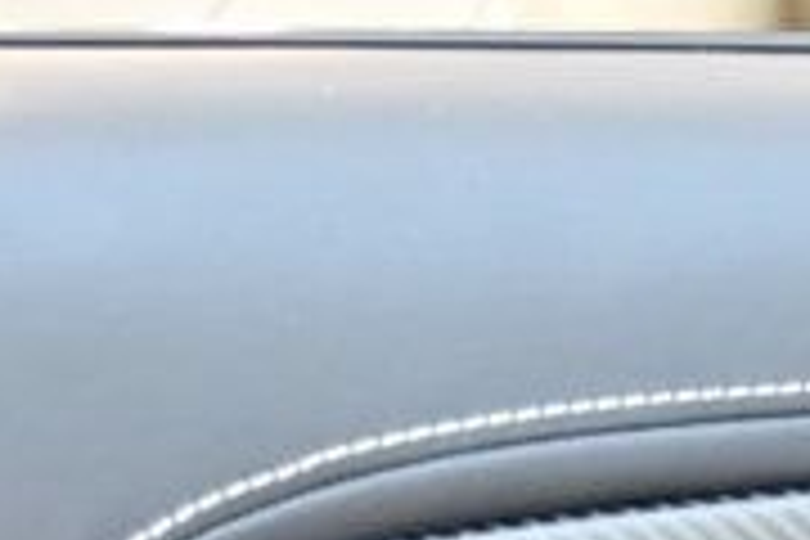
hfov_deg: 9.4
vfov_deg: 6.2
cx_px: 1570
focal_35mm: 205
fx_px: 4612
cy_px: 1516
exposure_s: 1/125
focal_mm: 18
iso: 900
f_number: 3.5
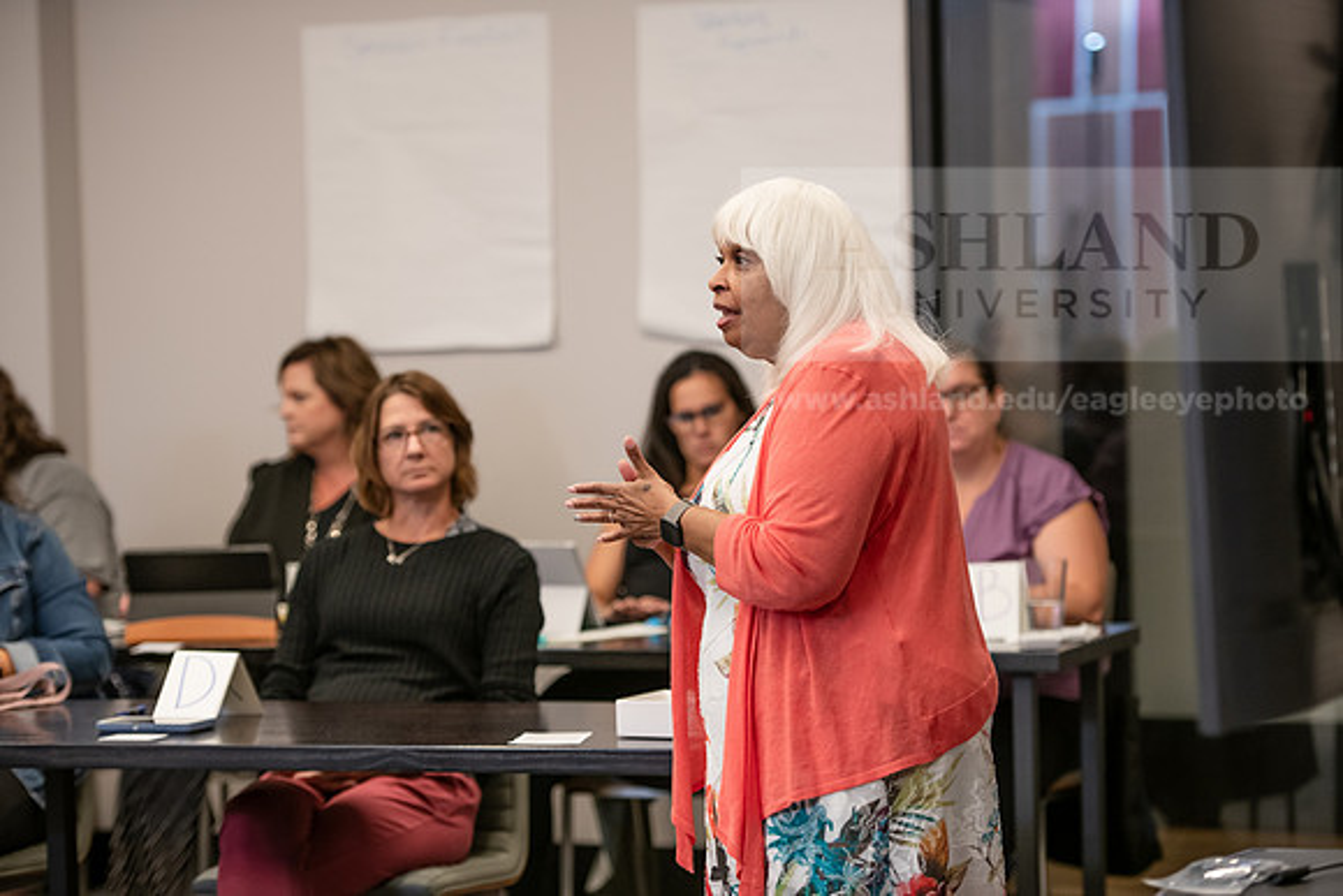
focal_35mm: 105
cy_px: 448
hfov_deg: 19.5
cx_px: 672
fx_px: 3918
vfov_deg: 13.0
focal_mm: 105
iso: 640
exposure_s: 1/200
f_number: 2.8
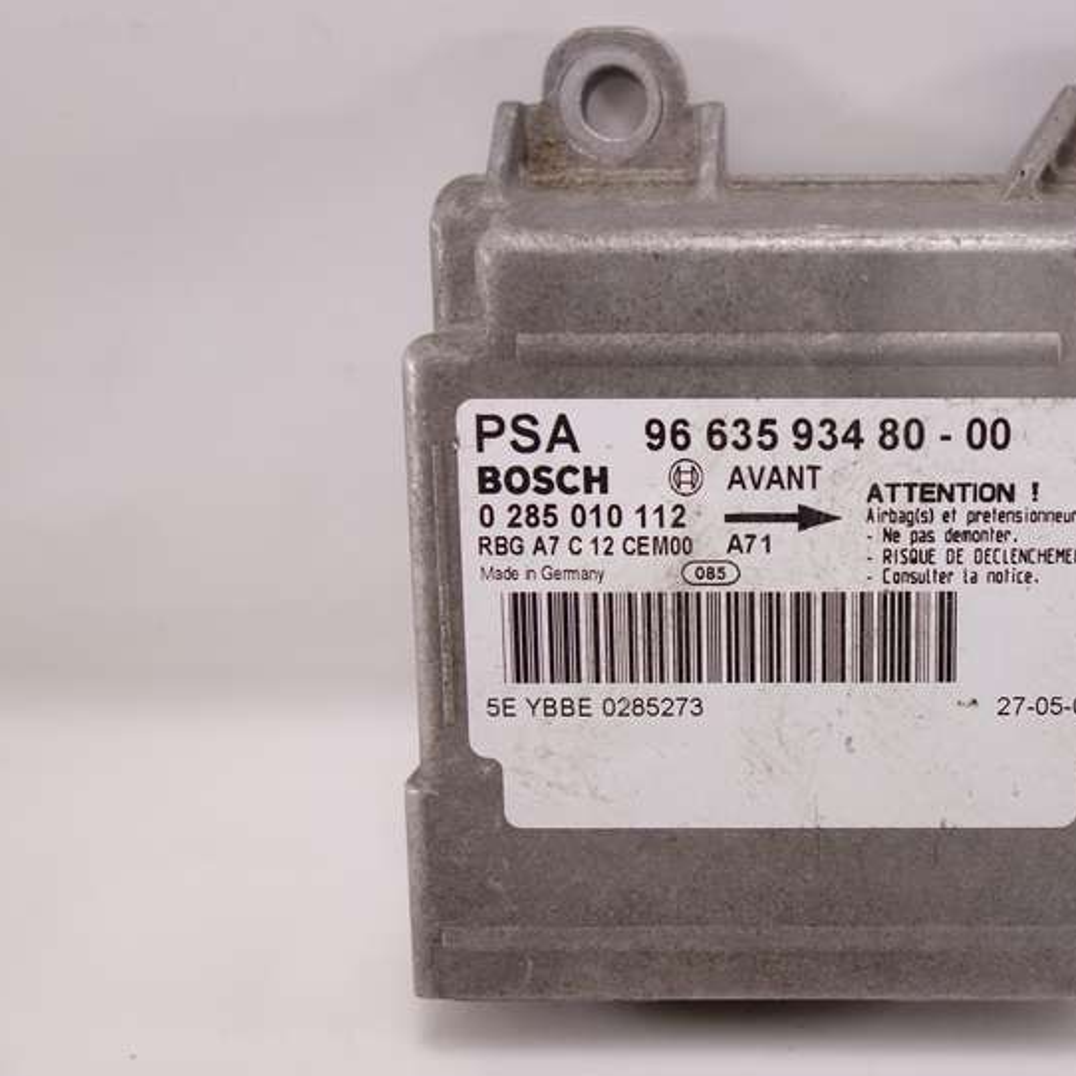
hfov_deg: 44.5
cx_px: 808
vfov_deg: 46.0
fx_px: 1266
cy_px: 539
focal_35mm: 36
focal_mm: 10.4
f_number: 2.5
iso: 125
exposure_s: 1/100
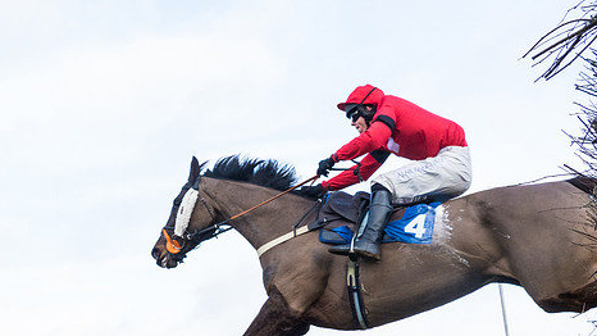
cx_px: 69
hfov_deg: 30.2
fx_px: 1060
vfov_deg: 18.0
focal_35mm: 67
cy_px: 145
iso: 2000
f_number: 8
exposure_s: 1/1600
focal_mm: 32
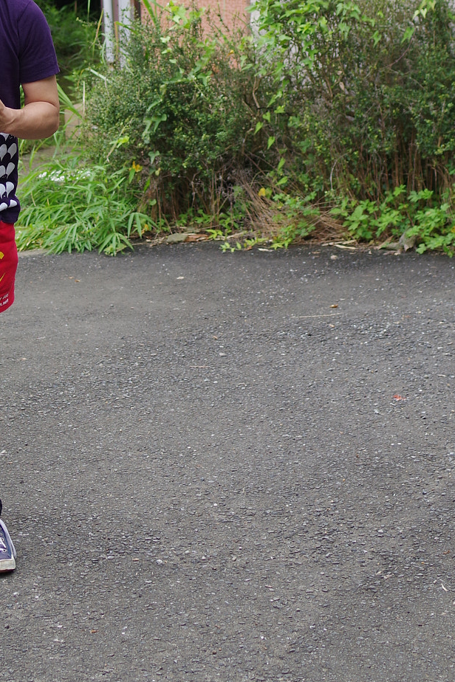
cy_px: -49
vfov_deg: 19.3
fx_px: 1934
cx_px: 54
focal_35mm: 102
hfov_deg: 13.3
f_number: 4
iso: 200
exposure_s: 1/250
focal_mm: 31
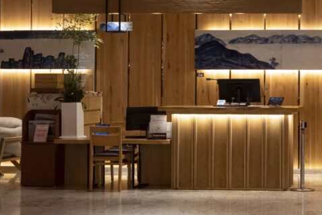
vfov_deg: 12.2
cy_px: 63
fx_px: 1002
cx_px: 346
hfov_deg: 17.7
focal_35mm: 112
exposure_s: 1/160
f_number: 5.6
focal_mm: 52
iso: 6400
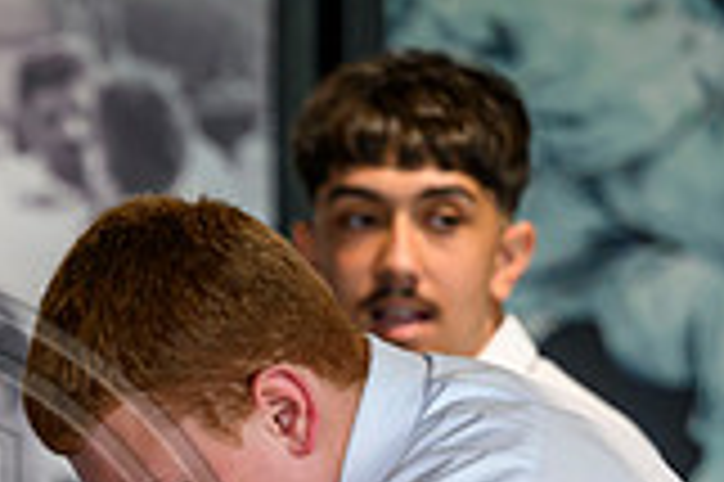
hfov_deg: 4.2
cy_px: 718
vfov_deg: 2.8
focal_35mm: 486
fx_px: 9764
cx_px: -180
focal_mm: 135
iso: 1600
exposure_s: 1/500
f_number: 2.8
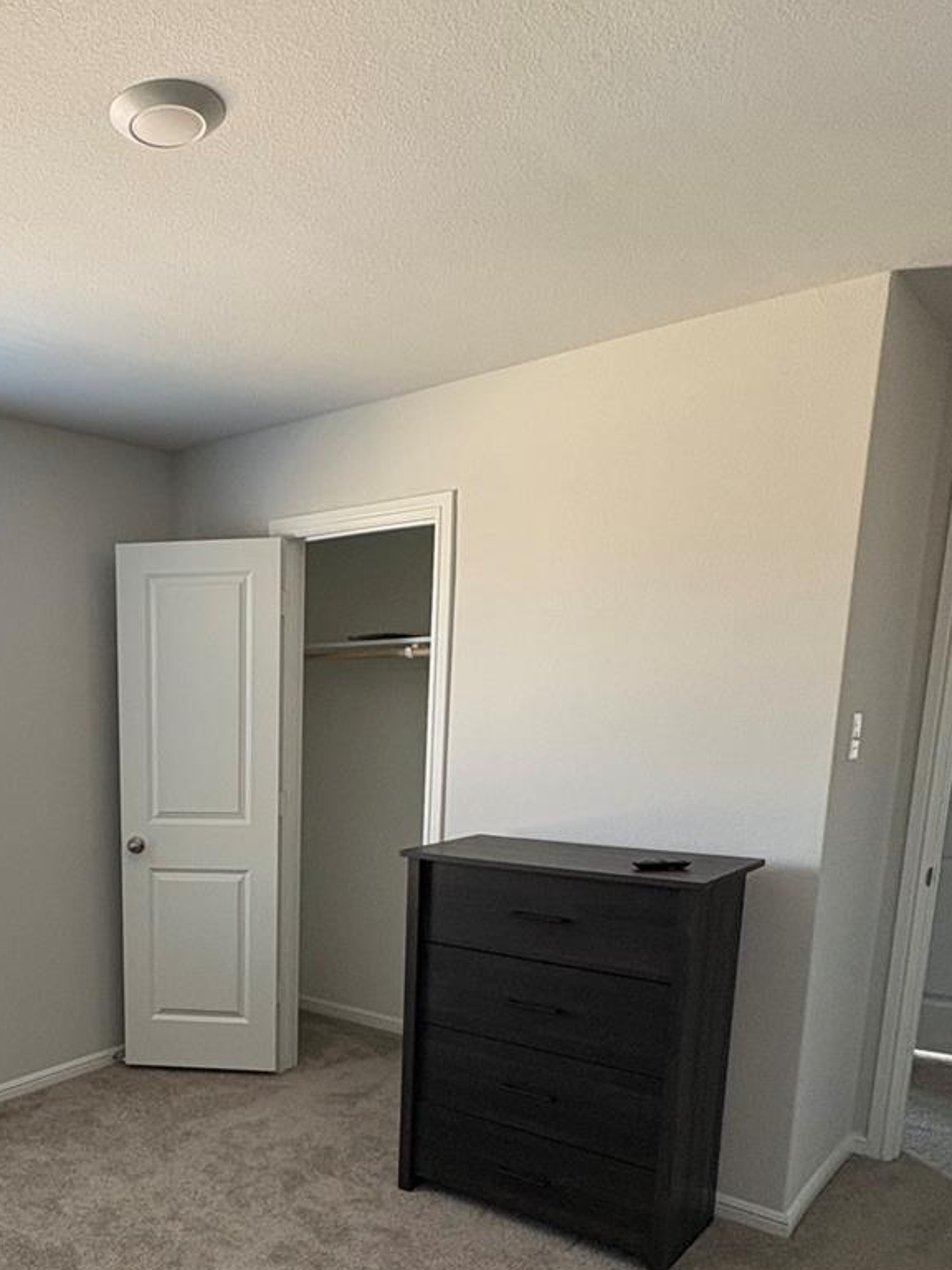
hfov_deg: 46.6
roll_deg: -0.1
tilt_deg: -10.5
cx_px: 165
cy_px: 896
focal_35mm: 28
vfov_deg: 61.1
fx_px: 1027
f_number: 2.2
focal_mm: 2.22
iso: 200
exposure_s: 1/64
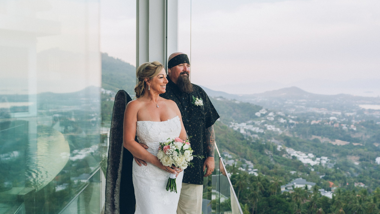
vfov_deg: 29.0
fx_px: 413
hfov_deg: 49.2
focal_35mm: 41
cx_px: 162
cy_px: 92
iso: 250
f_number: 2.8
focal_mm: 34
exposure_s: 1/250
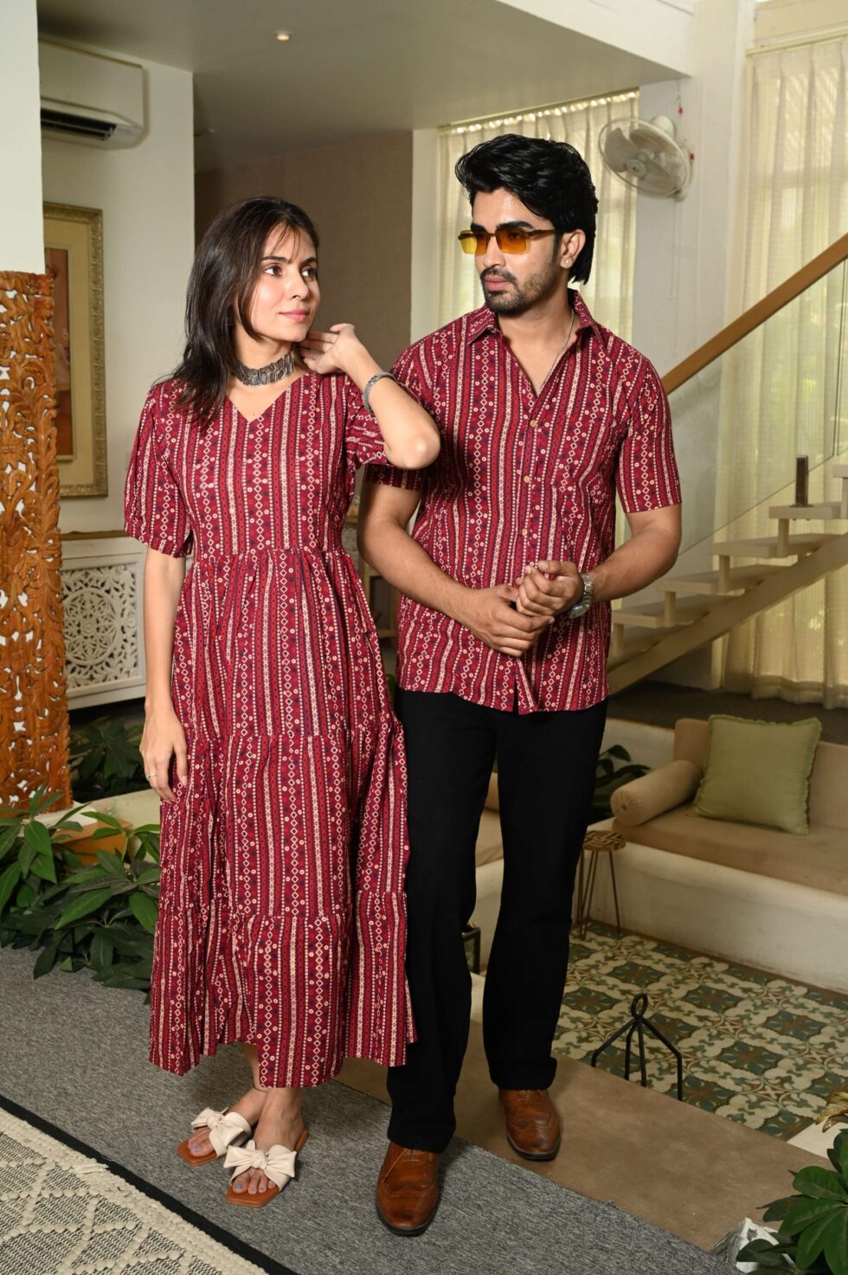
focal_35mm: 36
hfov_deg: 36.8
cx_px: 424
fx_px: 1274
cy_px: 638
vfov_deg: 53.2
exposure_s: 1/160
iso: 640
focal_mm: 36
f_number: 7.1
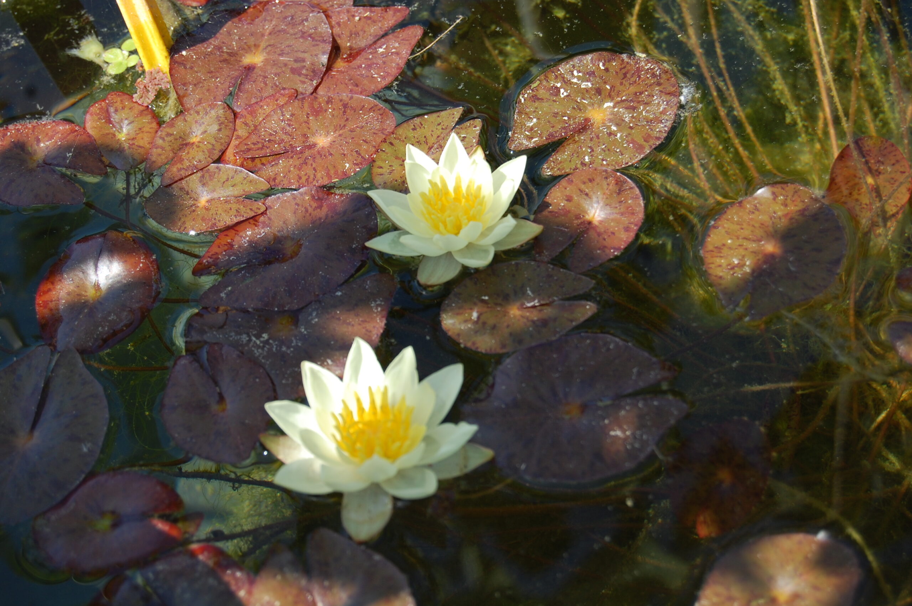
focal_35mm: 82
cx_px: 456
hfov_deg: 24.6
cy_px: 303
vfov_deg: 16.5
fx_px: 2088
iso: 200
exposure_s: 1/200
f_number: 7.1
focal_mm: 55
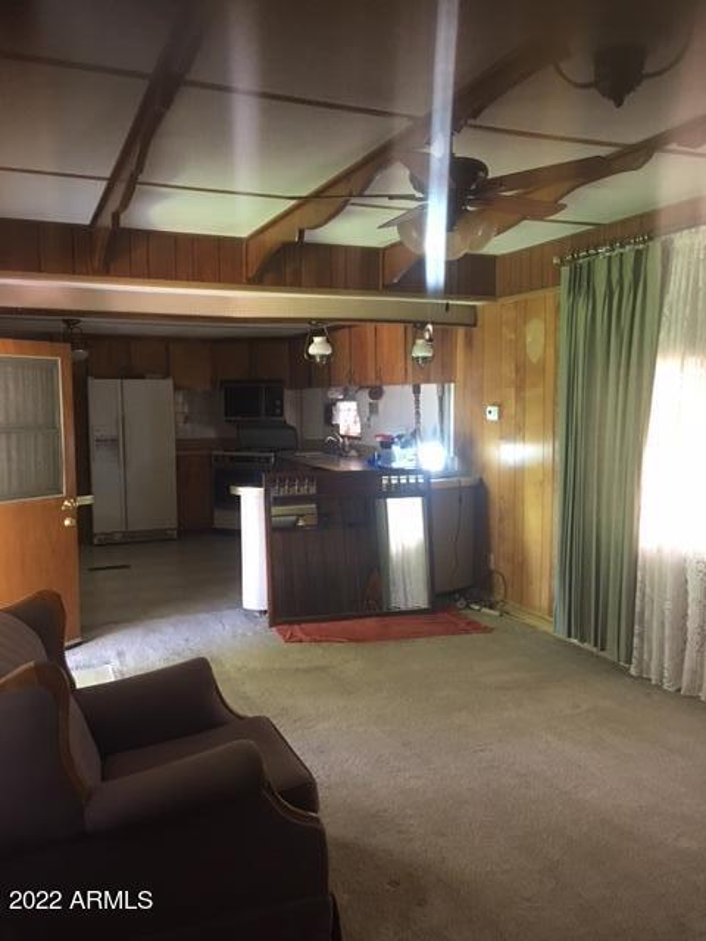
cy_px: 470
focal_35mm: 29
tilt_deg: -3.6
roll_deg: +0.8
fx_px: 789
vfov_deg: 61.7
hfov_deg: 48.2
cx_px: 353
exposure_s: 1/15
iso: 100
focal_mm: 4.15
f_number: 2.2
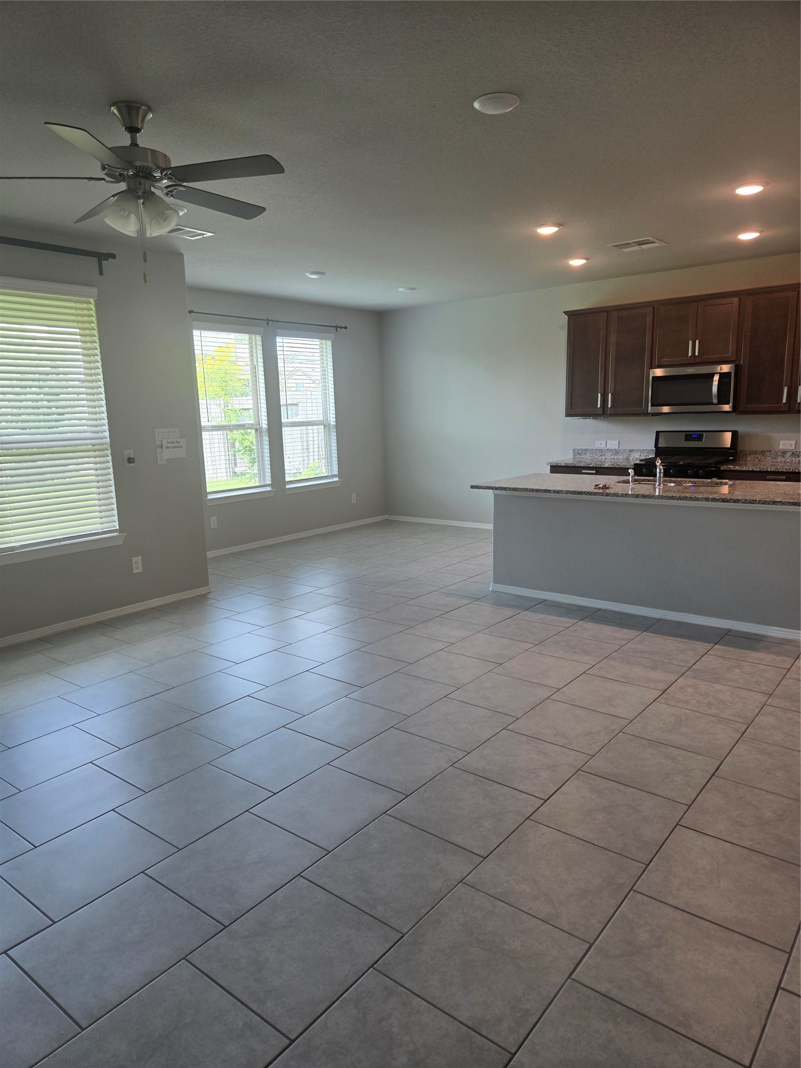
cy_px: 534
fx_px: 710
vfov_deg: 73.9
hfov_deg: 58.9
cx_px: 400
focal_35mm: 23
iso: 50
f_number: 1.8
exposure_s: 1/120
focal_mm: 5.4
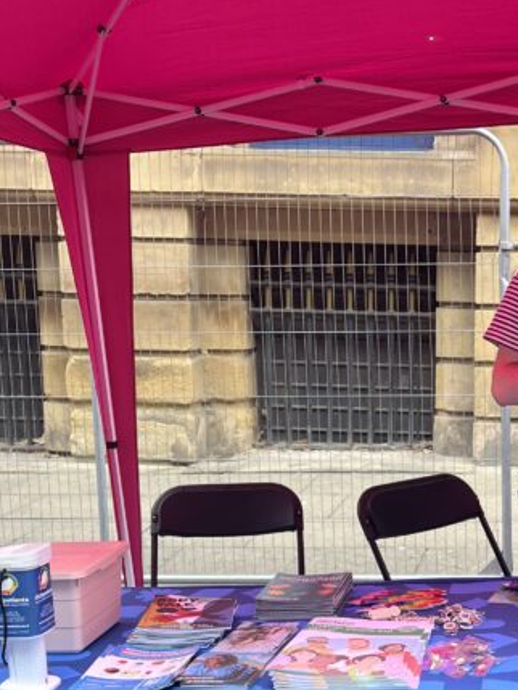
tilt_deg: -11.4
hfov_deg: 22.9
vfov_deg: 30.7
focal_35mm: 62
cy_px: 508
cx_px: 487
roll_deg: -1.5
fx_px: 1236
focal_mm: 5.1
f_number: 1.6
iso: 32
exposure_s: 1/129
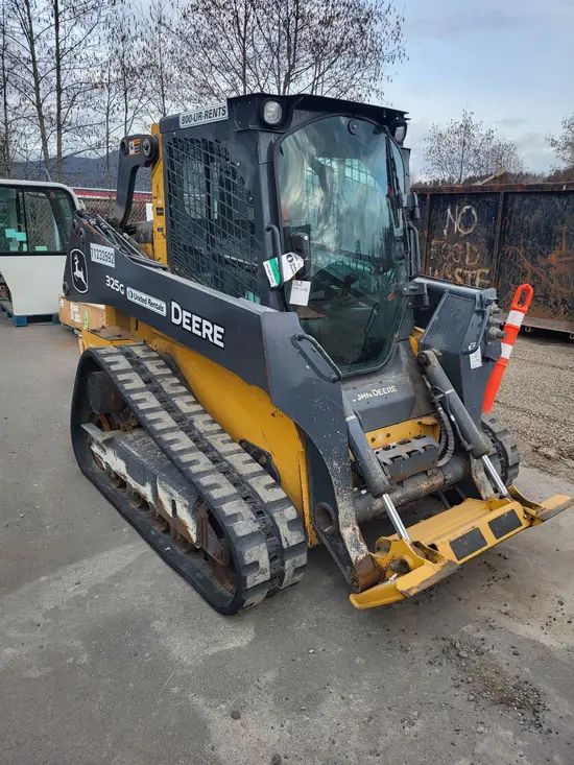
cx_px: 287
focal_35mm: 26
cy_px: 382
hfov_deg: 53.1
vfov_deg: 67.3
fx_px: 575
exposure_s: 1/412
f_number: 1.8
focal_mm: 5.4
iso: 40
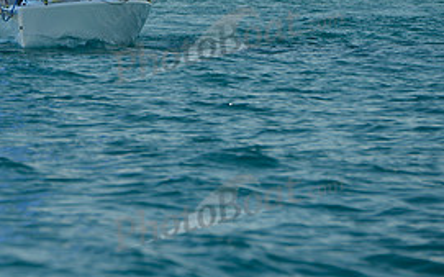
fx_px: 5285
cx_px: 29
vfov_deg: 3.0
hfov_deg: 4.8
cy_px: -20
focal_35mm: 437
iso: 200
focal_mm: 200
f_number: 7.1
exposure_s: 1/640
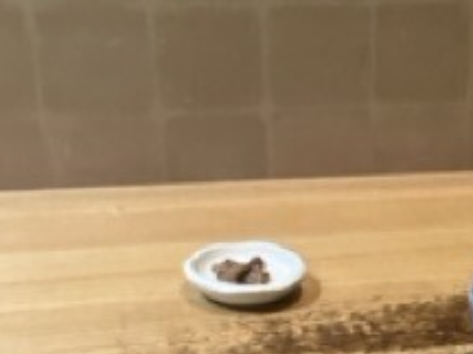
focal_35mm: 83
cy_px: 487
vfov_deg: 16.6
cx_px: 486
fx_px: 1134
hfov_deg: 22.5
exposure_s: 1/33
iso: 400
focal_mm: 3.99
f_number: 1.8
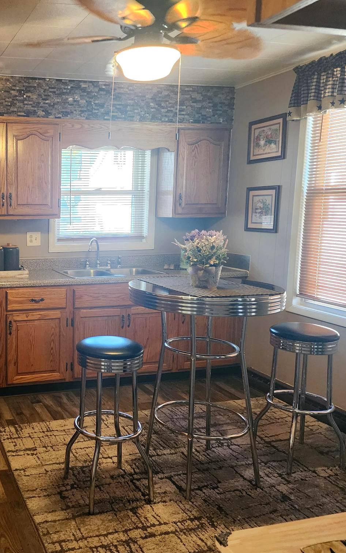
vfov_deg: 58.1
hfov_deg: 35.4
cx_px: 18
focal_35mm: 33
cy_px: 280
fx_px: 498
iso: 1000
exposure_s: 1/120
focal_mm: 6.4
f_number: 1.8
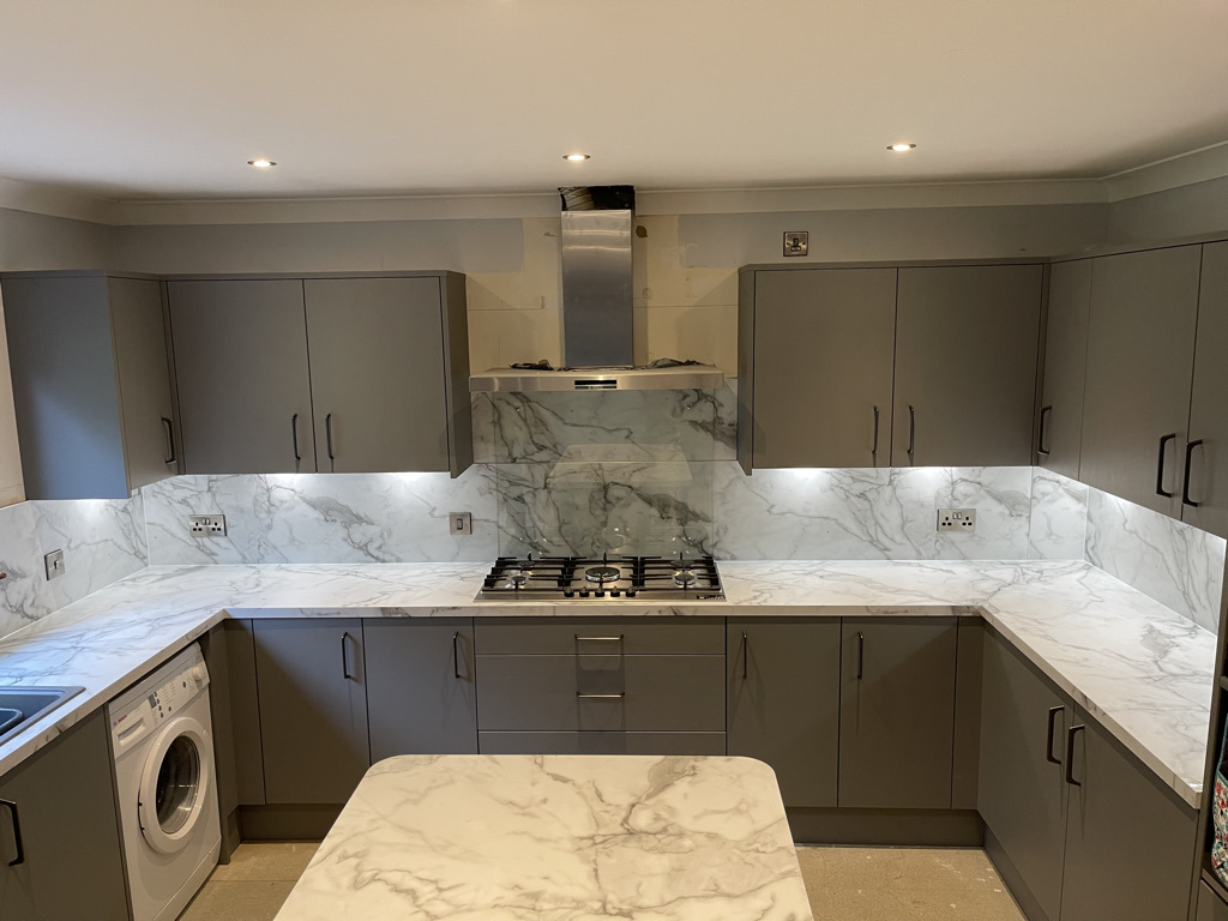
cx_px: 614
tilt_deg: -9.4
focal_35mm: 26
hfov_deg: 67.3
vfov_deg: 53.1
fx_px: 922
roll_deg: +0.7
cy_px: 460
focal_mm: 5.1
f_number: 1.6
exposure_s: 1/50
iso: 100
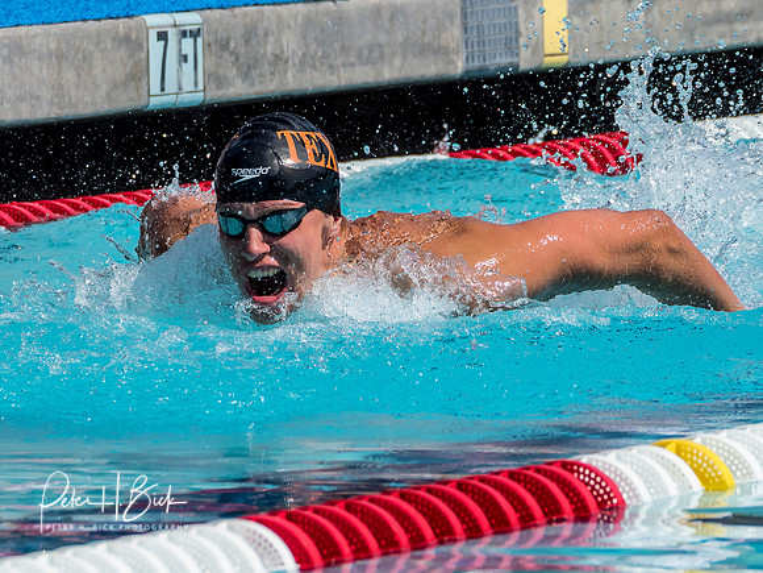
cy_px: 255
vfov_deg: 2.3
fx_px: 14156
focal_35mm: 642
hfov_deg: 3.1
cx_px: 316
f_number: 6.3
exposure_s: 1/1600
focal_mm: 188
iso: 250
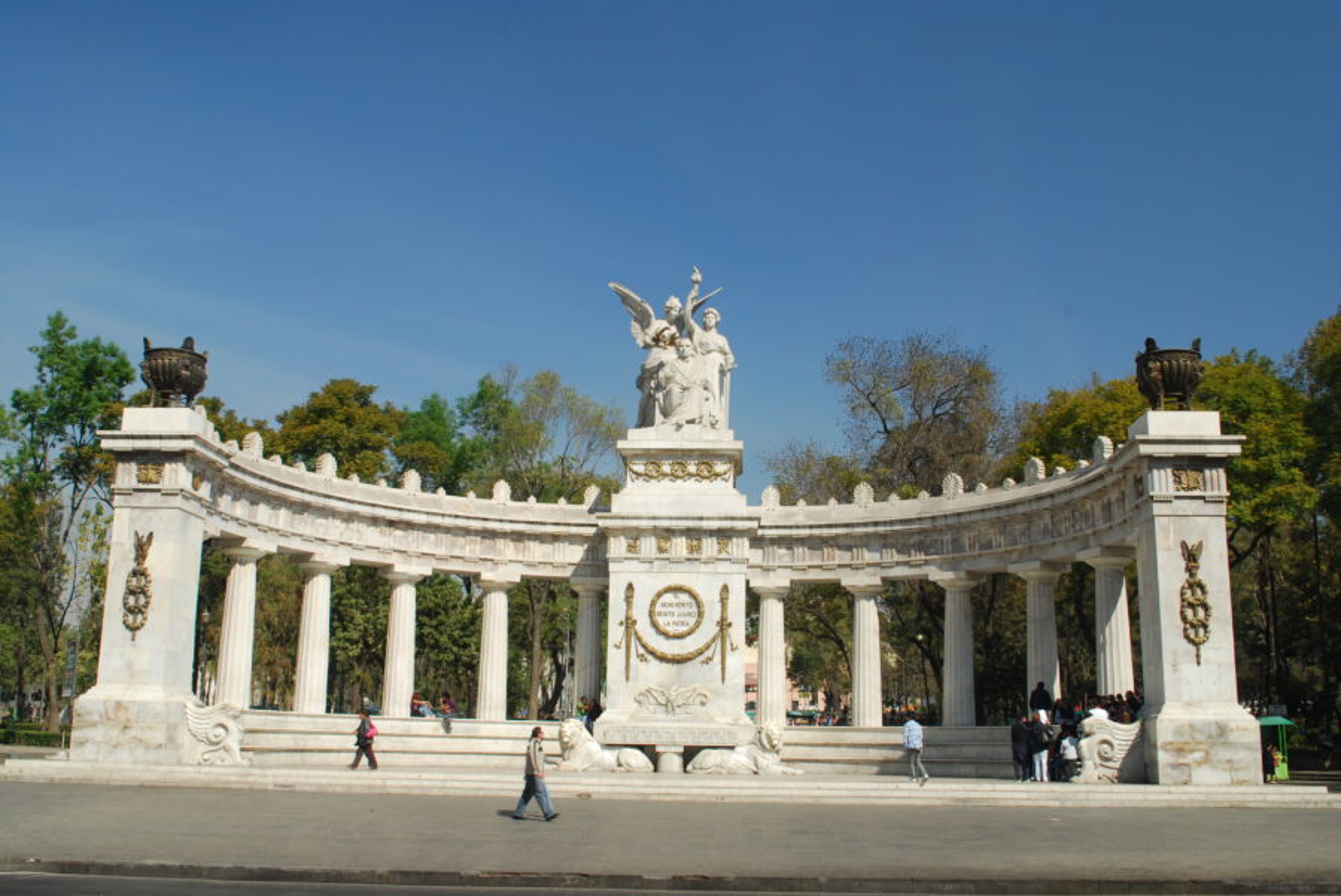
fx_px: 1342
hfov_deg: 53.1
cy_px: 448
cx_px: 670
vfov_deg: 37.0
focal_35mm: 36
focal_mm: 24
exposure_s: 1/50
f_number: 11
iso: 100
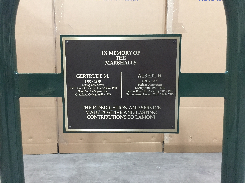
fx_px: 205
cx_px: 122
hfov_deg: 61.7
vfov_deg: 48.2
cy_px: 92
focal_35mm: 29
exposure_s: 1/30
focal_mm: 4.15
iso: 200
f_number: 2.2
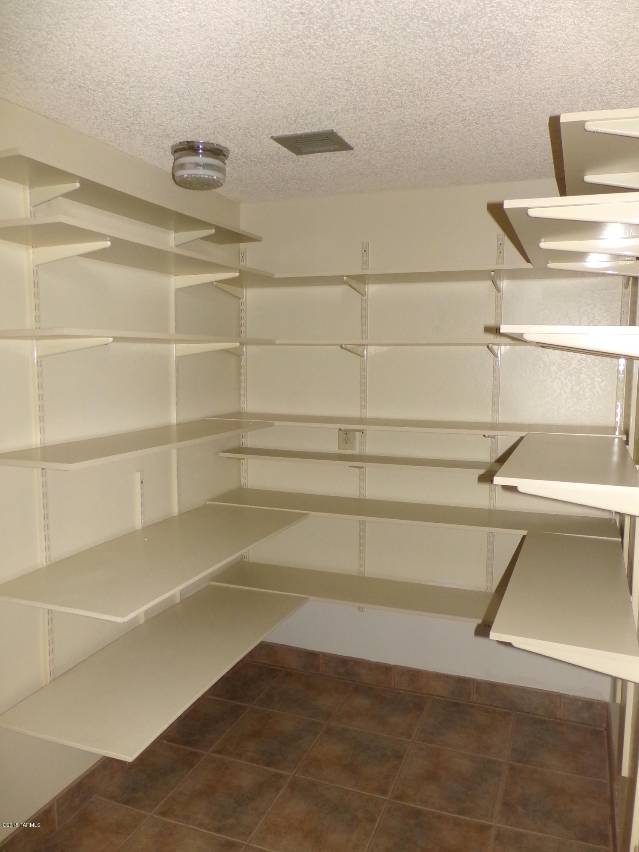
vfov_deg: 67.3
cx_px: 320
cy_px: 426
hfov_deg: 53.1
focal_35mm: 26
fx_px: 640
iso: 200
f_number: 3.2
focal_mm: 4.7
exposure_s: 1/60
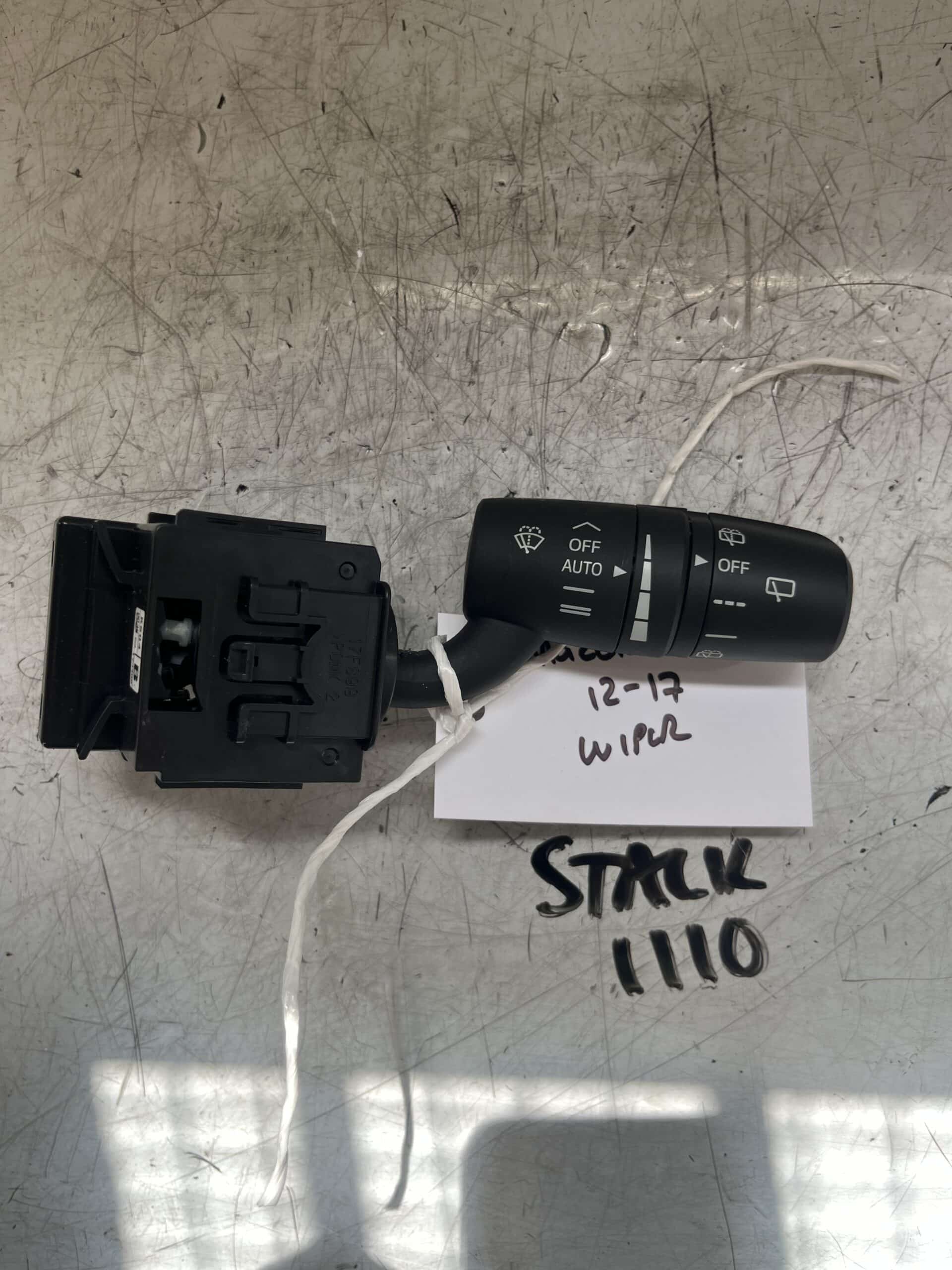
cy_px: 635
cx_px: 476
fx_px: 953
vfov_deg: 67.3
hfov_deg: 53.1
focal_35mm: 26
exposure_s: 1/134
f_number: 1.6
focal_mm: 5.1
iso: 32
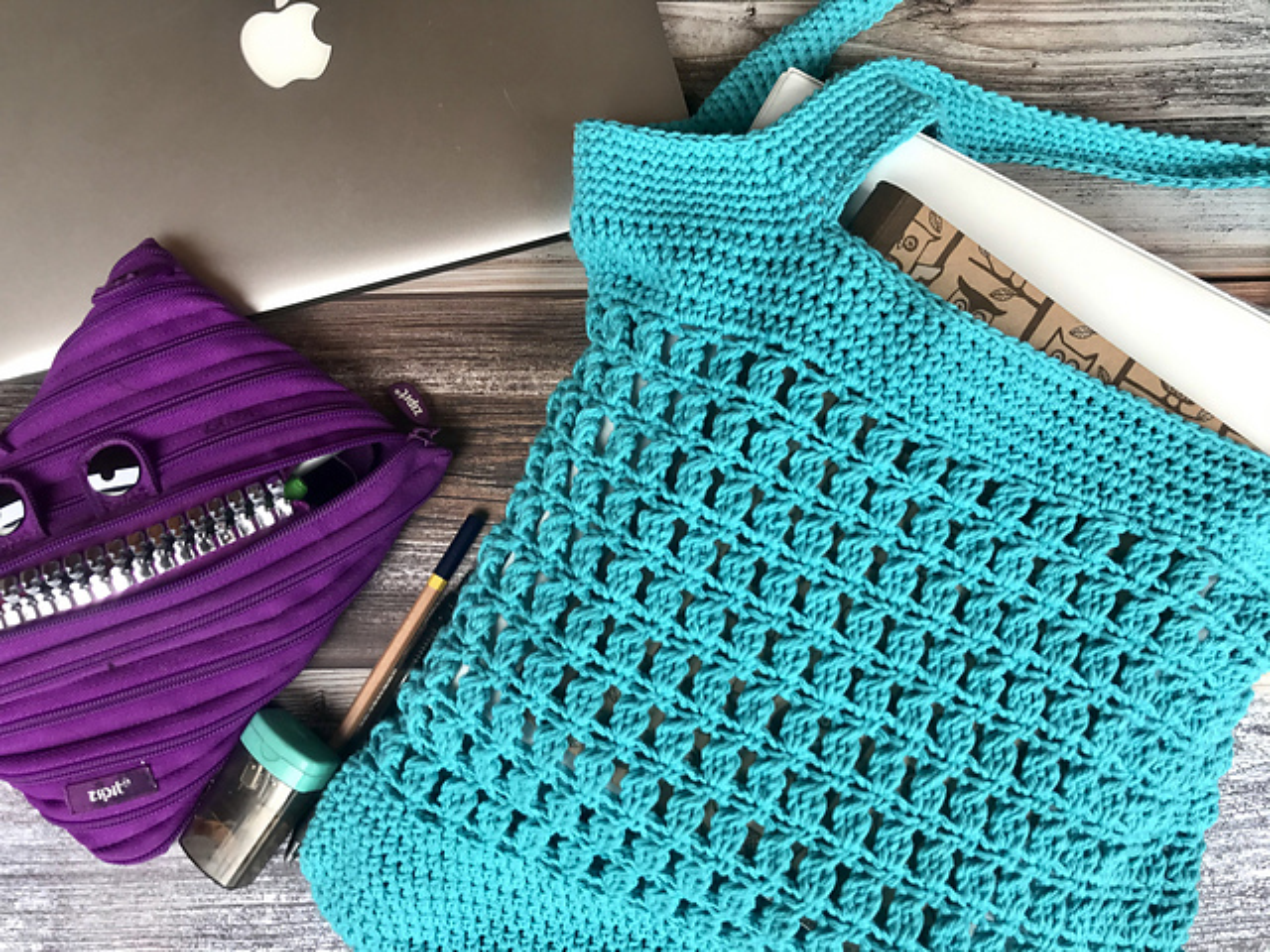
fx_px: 1027
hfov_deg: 63.4
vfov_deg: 49.7
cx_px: 635
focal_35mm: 28
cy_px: 476
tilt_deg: -82.1
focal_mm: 3.99
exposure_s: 1/60
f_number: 1.8
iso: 25
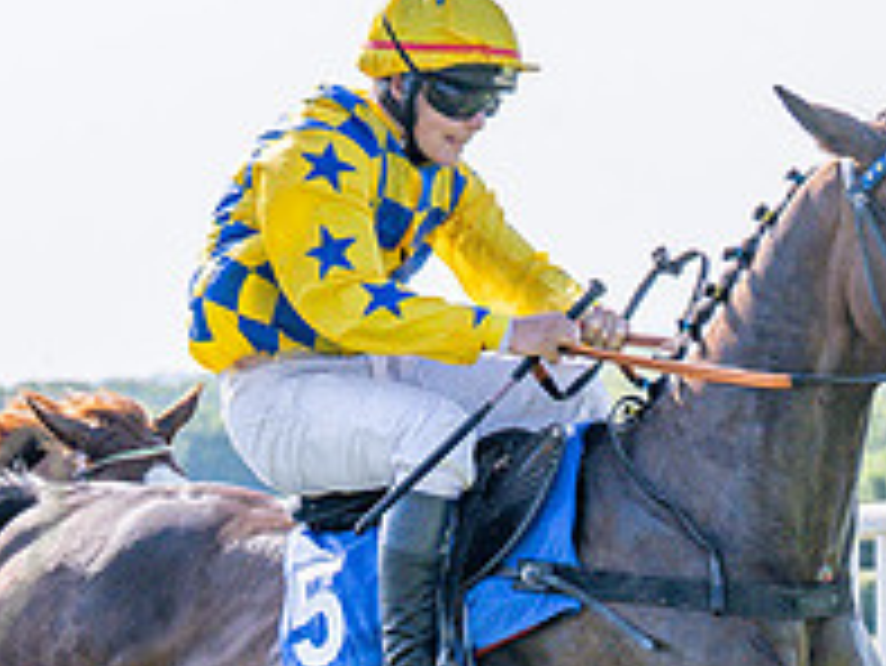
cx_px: -493
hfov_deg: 6.2
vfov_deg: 4.7
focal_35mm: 315
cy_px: 708
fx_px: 8067
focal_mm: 70
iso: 200
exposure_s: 1/2000
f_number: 4
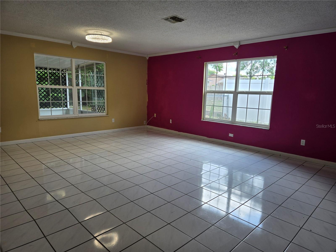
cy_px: 126
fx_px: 223
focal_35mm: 23
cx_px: 168
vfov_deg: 58.9
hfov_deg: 73.9
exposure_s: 1/120
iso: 25
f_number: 1.8
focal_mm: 5.4
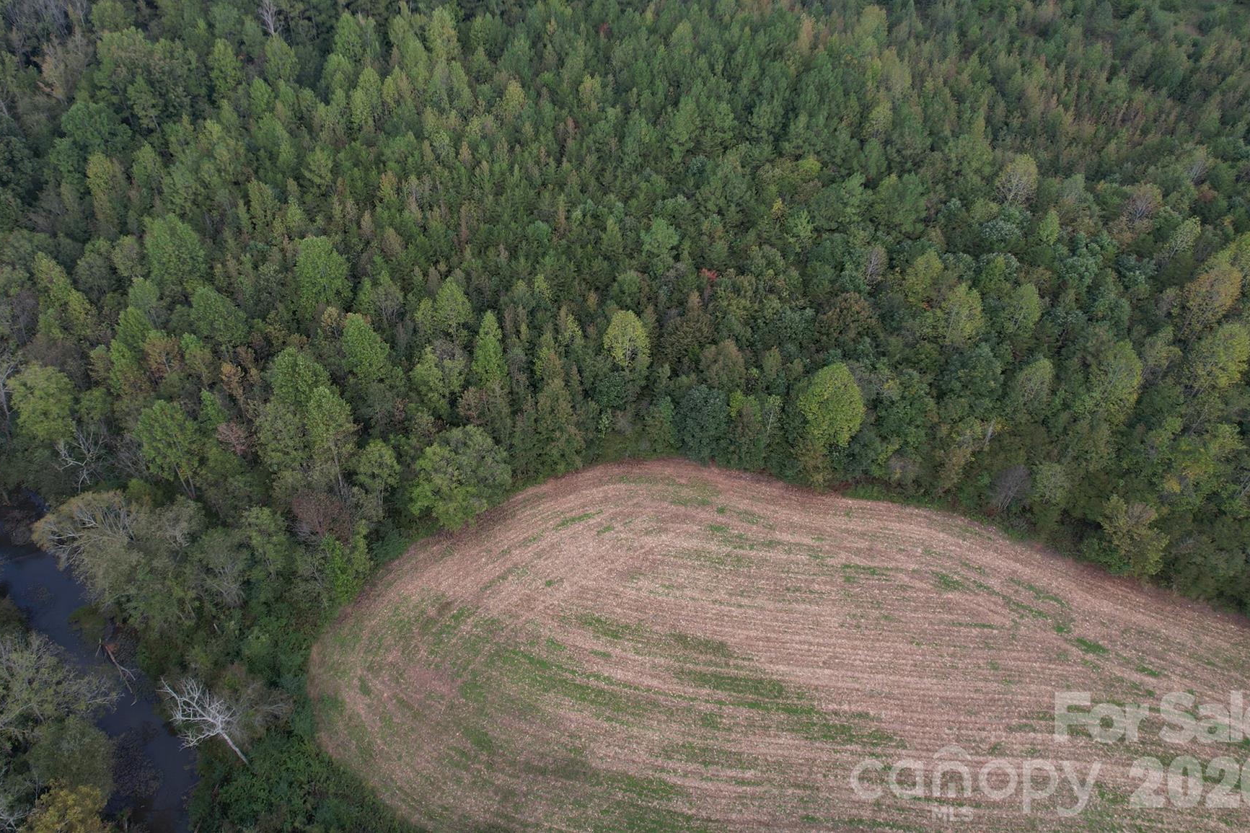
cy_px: 341
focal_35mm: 26
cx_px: 546
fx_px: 903
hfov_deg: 69.1
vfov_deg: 49.3
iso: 100
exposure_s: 1/400
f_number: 2.8
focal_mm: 8.38
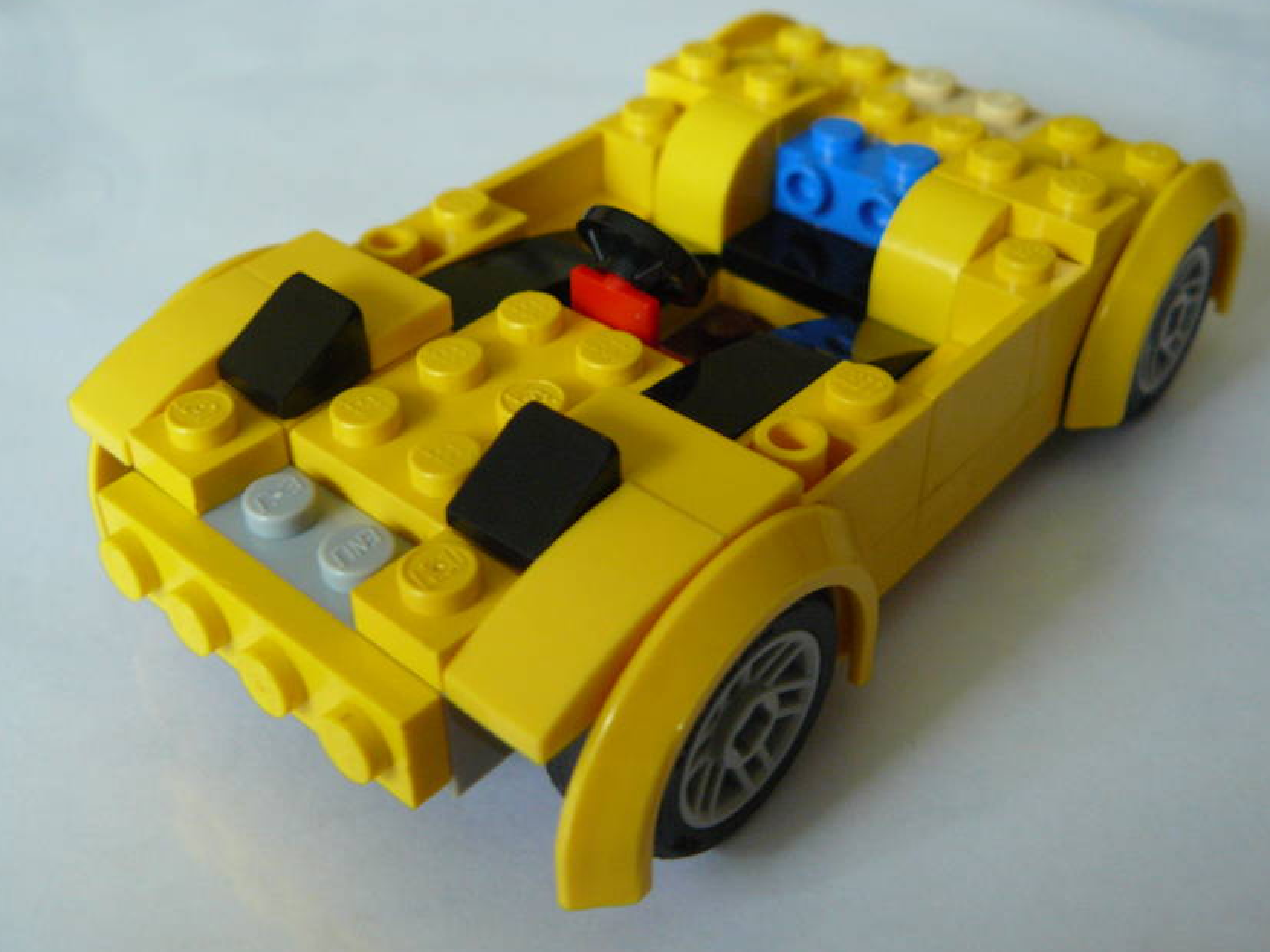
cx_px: 653
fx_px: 1431
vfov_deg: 36.8
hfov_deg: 47.9
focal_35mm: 39
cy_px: 450
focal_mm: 6
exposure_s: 1/6
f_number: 2.8
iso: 200
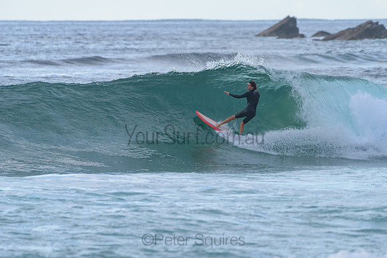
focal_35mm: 613
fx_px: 6595
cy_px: 134
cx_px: 222
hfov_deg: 3.4
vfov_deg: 2.2
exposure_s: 1/2000
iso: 1000
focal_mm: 500
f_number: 5.6
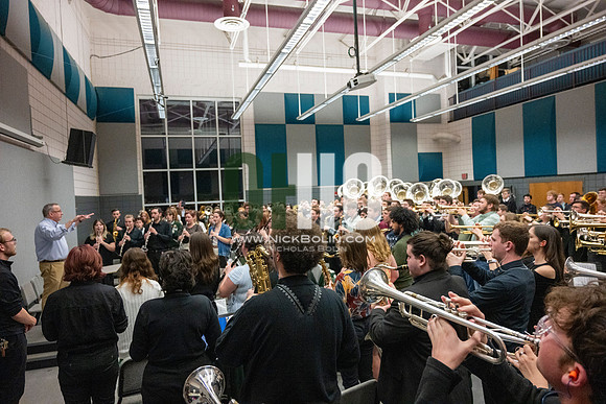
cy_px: 202
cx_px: 303
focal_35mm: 24
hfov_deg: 73.7
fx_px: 404
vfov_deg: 53.2
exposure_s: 1/500
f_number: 4
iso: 10000
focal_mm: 24
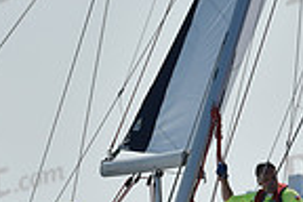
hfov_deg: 3.7
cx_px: 175
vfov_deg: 2.4
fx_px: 4738
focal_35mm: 563
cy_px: 283
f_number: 7.1
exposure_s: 1/2000
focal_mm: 140
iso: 250
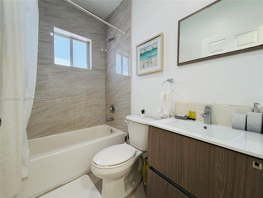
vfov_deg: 85.7
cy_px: 99
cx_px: 132
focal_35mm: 14
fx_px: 106
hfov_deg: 102.1
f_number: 2.2
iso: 160
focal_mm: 2.22
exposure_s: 1/120
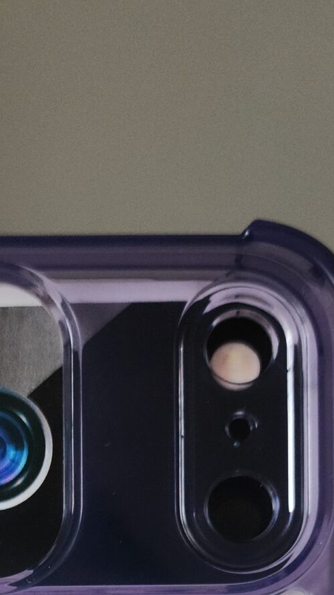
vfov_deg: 24.8
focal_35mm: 72
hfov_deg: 16.5
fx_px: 1134
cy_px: 805
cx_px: 33
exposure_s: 1/60
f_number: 1.8
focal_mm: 6.4
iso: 160
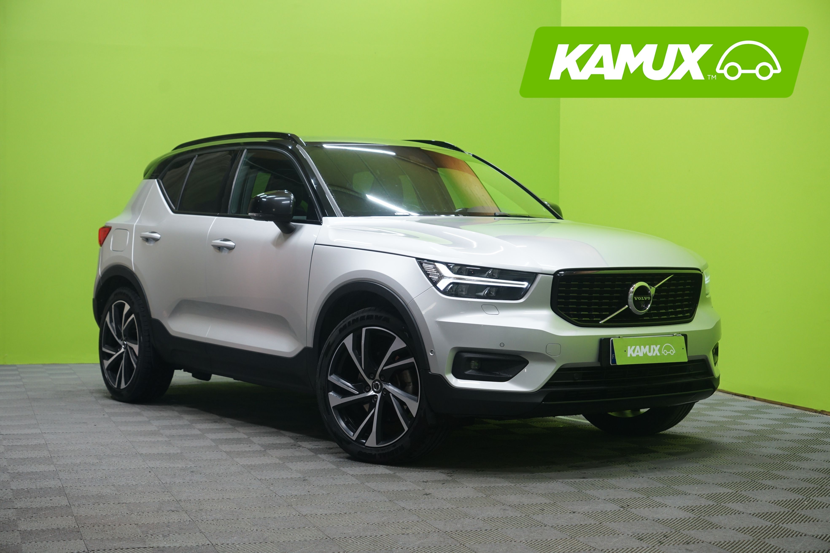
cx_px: 415
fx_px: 1337
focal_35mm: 58
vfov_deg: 23.4
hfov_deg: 34.5
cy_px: 276
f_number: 5.6
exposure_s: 1/25
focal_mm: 58
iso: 800
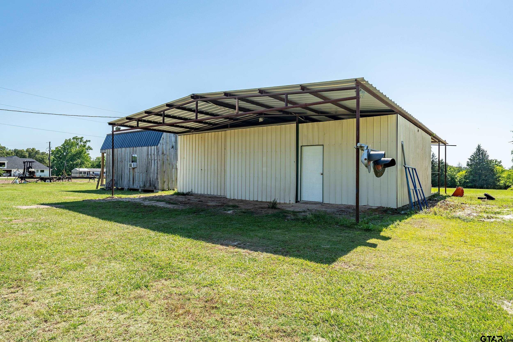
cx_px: 256
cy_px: 171
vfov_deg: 59.5
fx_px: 299
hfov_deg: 81.2
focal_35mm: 21
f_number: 8
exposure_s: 1/4000
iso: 800
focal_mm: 21
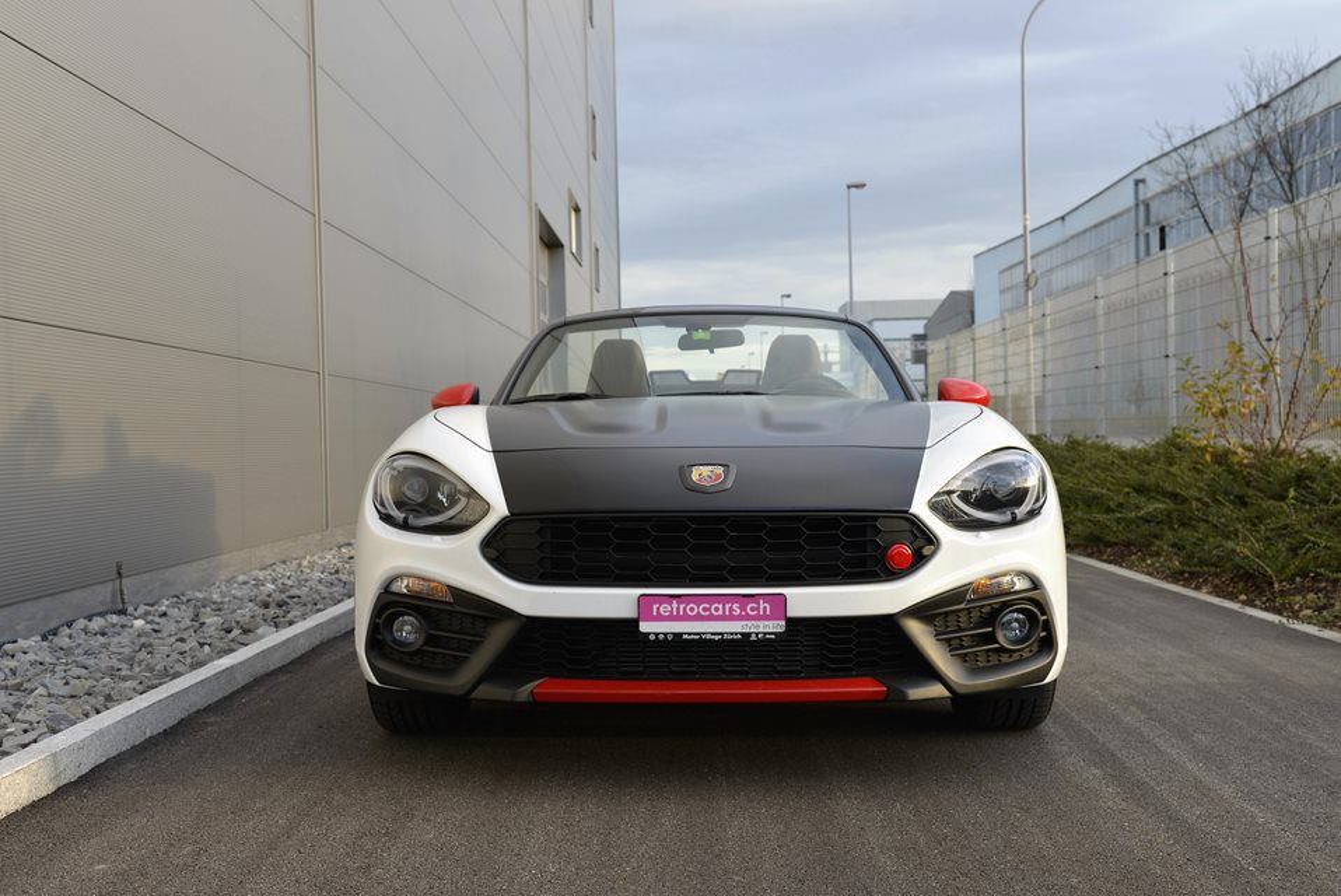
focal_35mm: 38
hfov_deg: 50.7
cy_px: 448
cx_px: 670
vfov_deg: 35.1
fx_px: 1416
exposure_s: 1/125
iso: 320
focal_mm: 38
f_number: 5.6
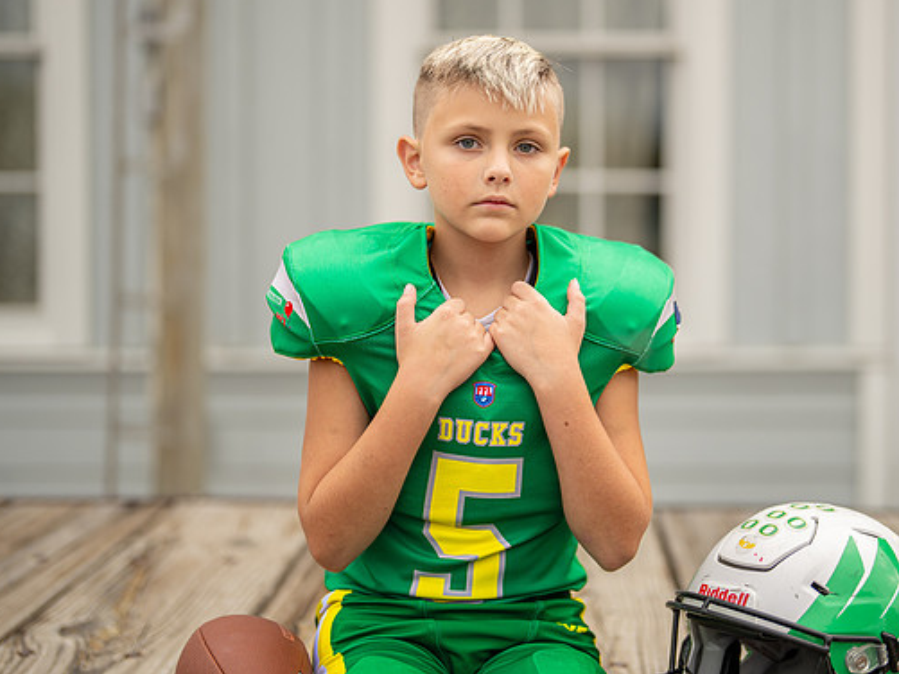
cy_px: 273
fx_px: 1688
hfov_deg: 29.8
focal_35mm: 65
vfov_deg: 22.6
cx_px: 517
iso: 125
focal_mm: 50
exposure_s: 1/2500
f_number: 1.2
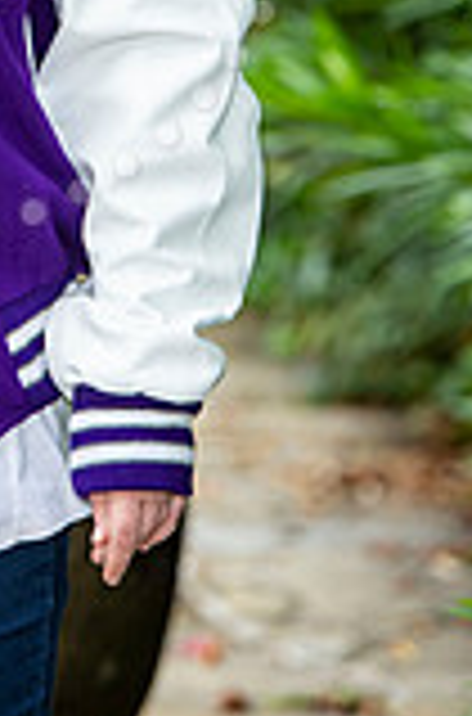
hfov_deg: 2.9
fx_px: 9264
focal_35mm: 468
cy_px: -180
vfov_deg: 4.4
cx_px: -101
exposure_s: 1/125
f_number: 6.3
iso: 320
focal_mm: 165
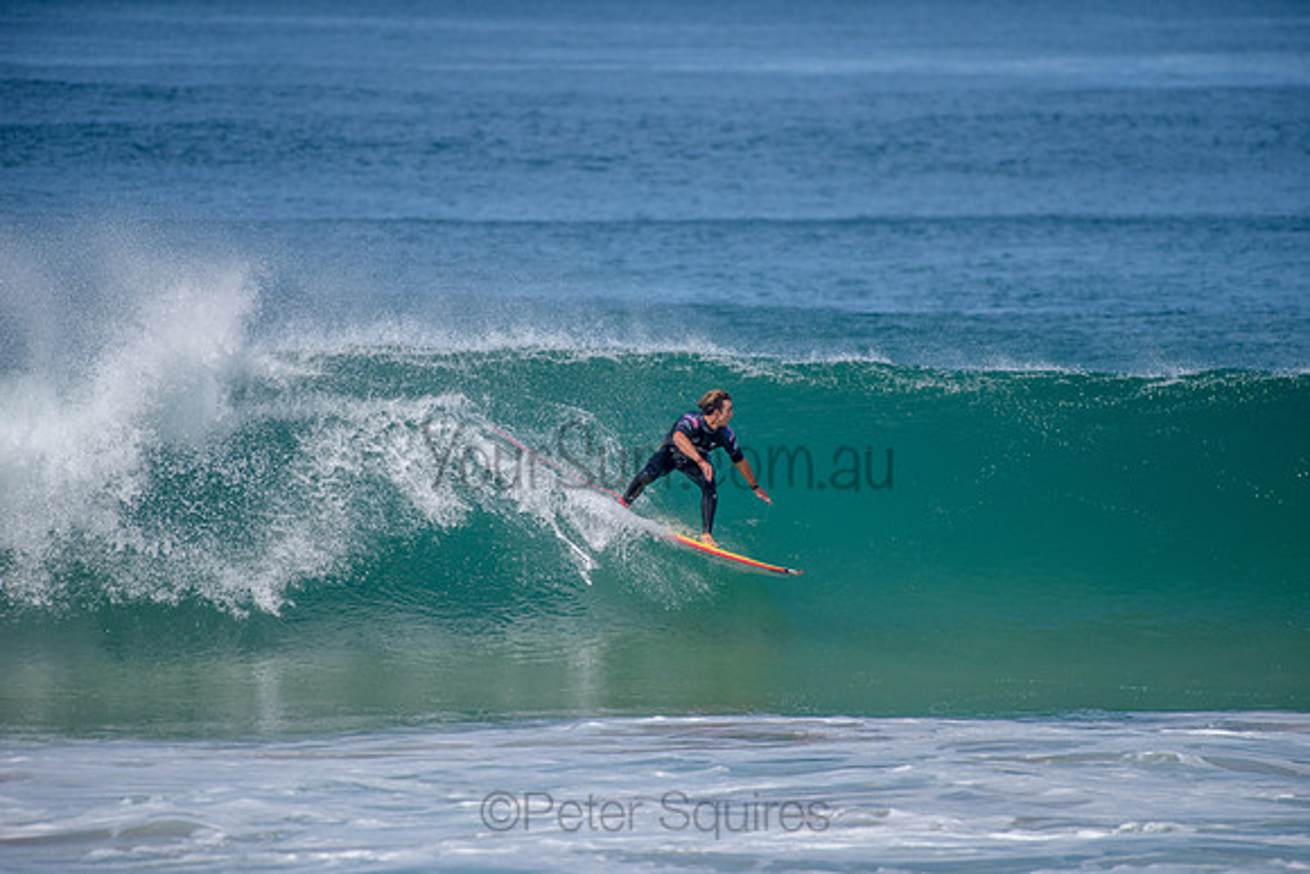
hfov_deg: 4.1
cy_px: 437
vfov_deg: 2.8
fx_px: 18198
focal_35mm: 500
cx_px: 655
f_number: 5.6
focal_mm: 500
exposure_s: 1/2000
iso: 160
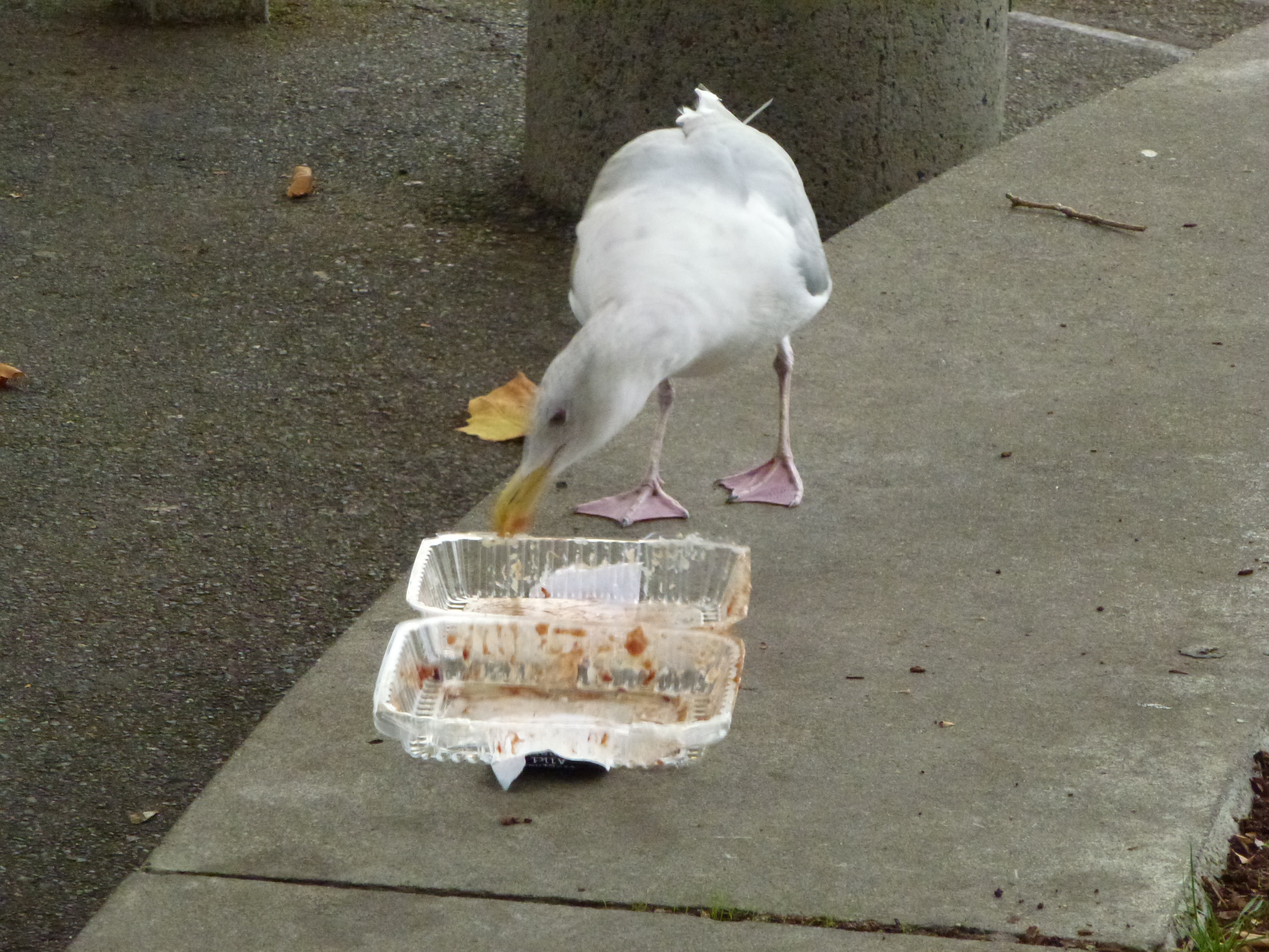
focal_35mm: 182
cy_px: 476
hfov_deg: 10.9
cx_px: 634
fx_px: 6672
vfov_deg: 8.2
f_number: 5.4
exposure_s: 1/60
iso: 800
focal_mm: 32.6
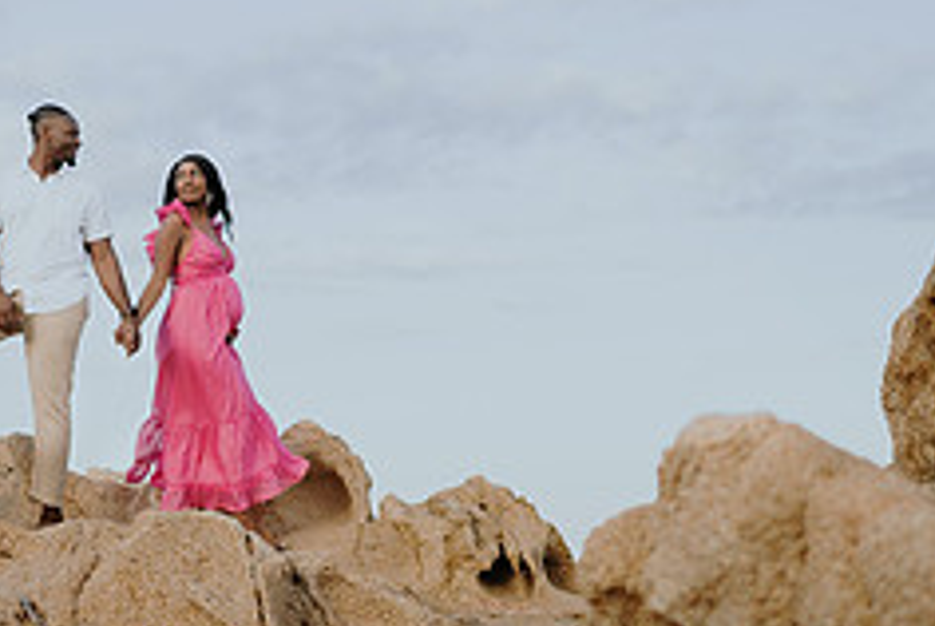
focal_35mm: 86
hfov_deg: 23.1
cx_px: 119
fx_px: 2236
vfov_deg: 15.8
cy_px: 145
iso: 100
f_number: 1.8
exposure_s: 1/3200
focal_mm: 35
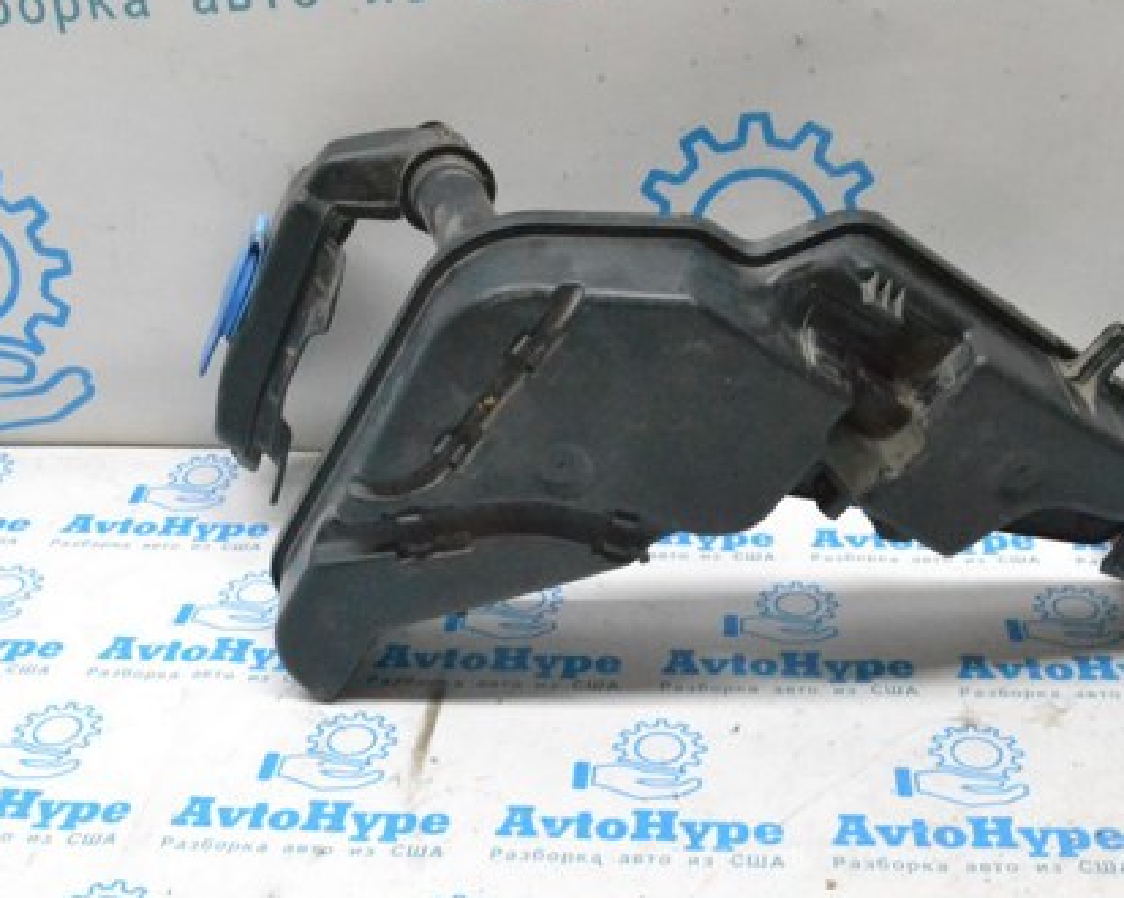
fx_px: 1596
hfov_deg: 38.8
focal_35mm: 48
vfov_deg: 31.4
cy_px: 435
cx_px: 607
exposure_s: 1/100
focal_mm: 22
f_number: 13
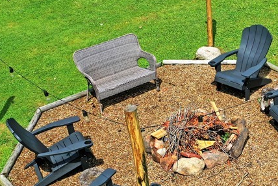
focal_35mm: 71
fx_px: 549
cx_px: 220
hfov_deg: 27.9
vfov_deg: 19.1
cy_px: 143
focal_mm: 10.26
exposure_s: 1/640
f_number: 6.3
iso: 100
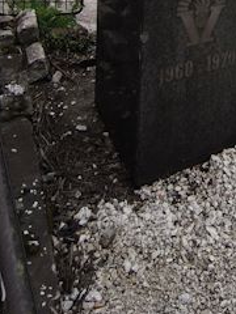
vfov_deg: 28.4
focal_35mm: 50
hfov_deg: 27.4
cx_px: 236
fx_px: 455
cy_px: -130
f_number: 2.2
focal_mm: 1.91
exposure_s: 1/174
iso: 50
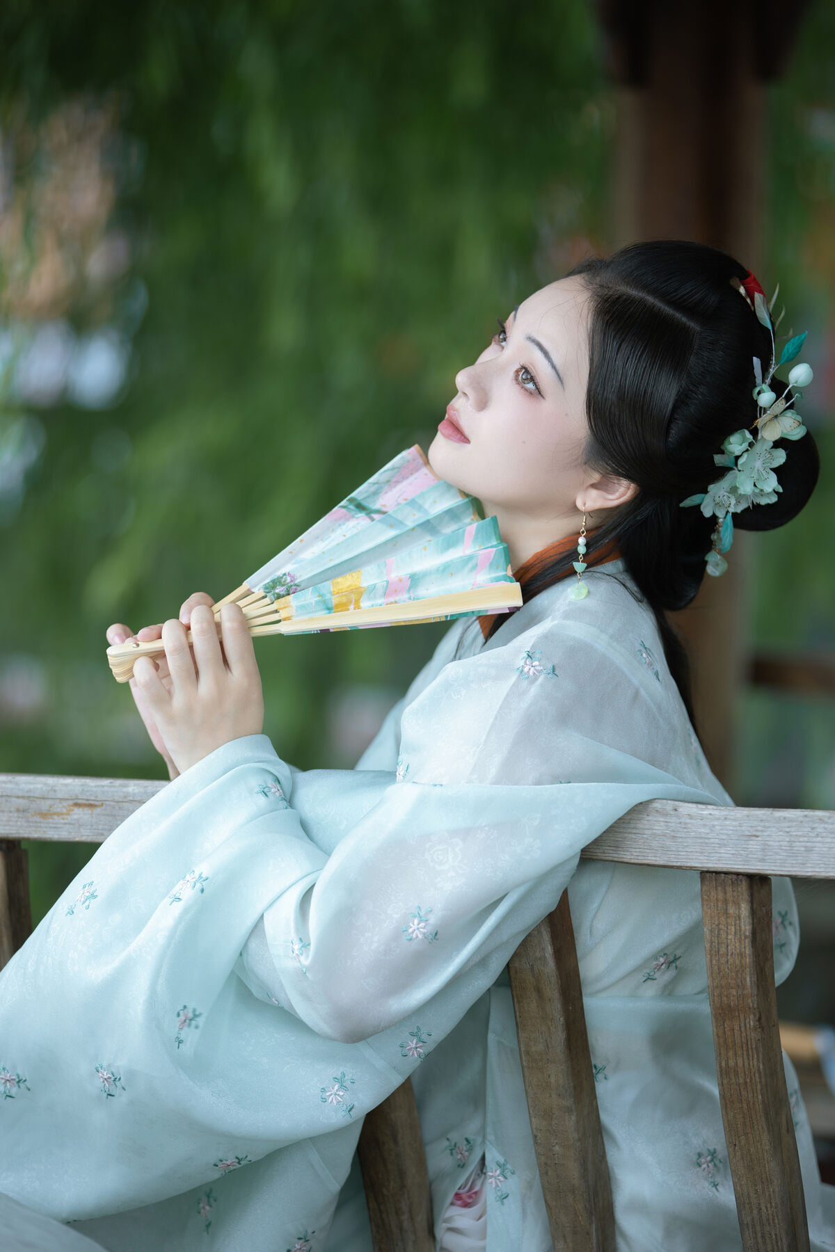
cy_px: 626
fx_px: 4940
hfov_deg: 9.7
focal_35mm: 142
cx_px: 418
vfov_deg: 14.4
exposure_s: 1/250
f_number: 2.8
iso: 100
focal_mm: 142
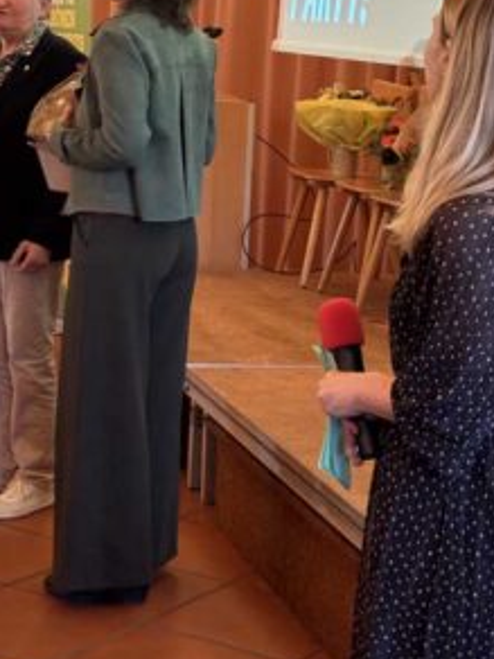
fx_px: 1808
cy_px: 168
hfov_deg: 15.4
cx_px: 88
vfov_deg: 20.5
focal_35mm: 95
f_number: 1.6
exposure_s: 1/24
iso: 400
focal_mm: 5.96
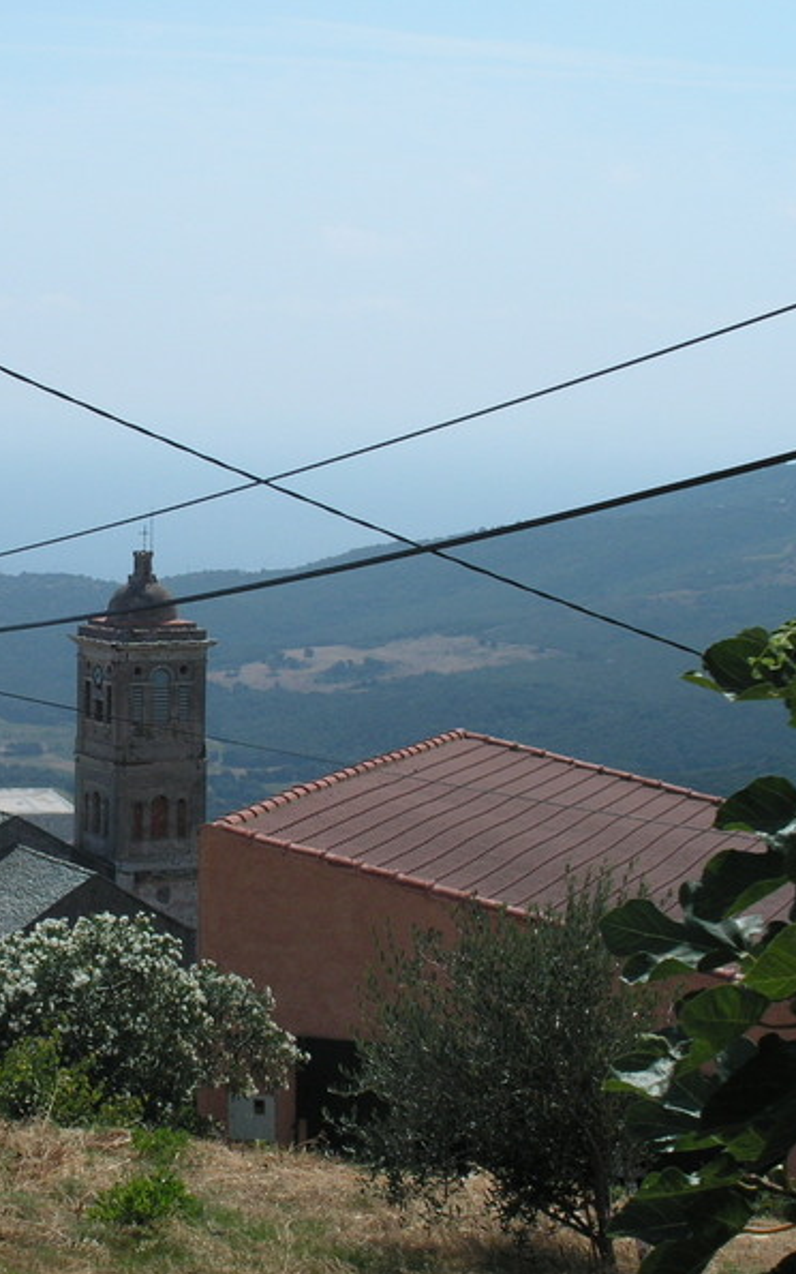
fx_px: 3019
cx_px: 94
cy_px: 634
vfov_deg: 23.8
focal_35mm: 87
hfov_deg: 14.9
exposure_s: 1/640
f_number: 4.8
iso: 50
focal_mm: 10.2
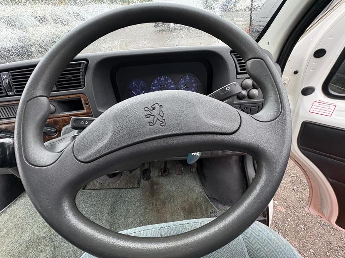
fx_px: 140
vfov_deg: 85.7
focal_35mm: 14
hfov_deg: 102.1
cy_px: 129
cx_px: 172
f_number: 2.2
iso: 125
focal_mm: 2.22
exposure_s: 1/139
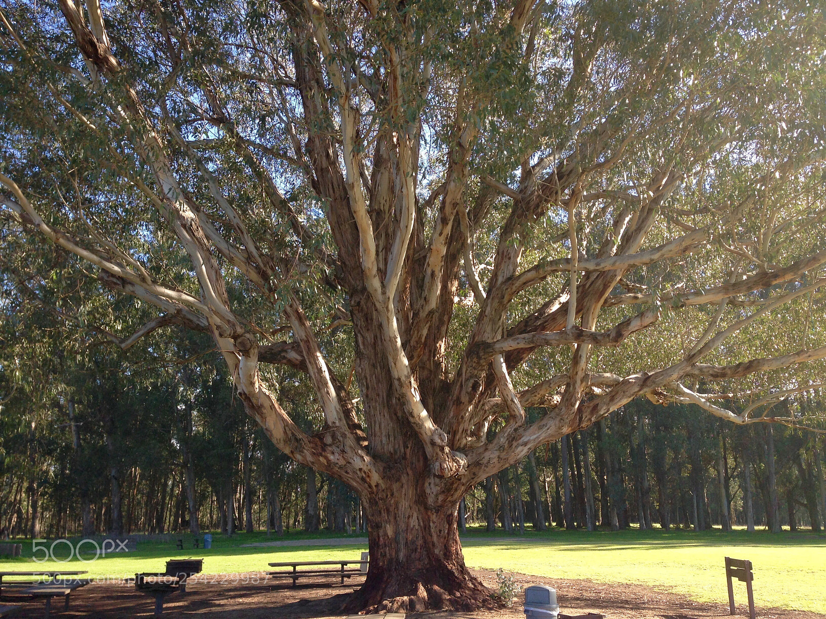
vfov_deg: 42.9
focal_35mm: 33
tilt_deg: +15.9
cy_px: 310
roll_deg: -2.0
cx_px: 413
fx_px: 787
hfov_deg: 55.4
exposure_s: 1/361
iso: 50
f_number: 2.4
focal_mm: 4.12
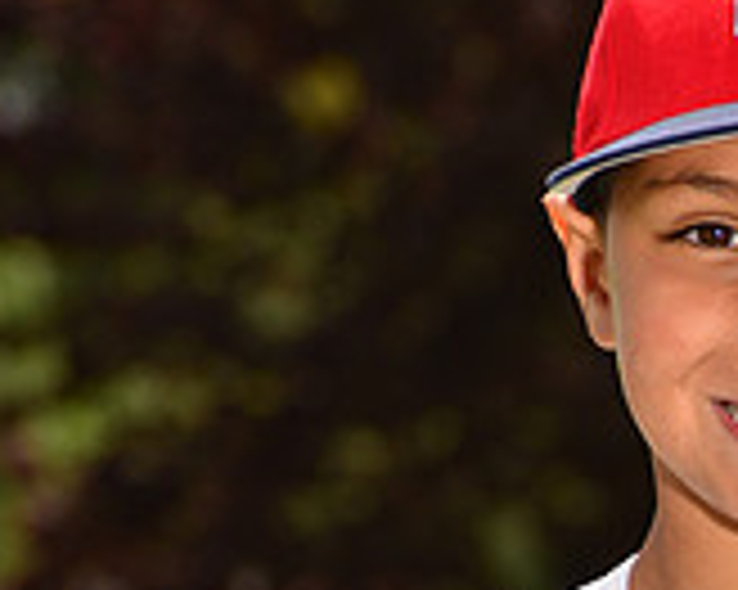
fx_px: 13447
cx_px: 826
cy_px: 883
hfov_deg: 3.1
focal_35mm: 616
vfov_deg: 2.5
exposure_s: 1/200
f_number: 11
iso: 125
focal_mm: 185
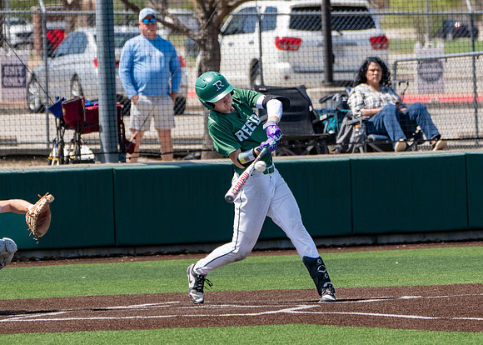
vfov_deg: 3.3
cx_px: 241
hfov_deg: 4.6
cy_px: 167
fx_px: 6021
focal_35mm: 439
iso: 800
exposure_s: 1/2500
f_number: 8
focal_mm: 277
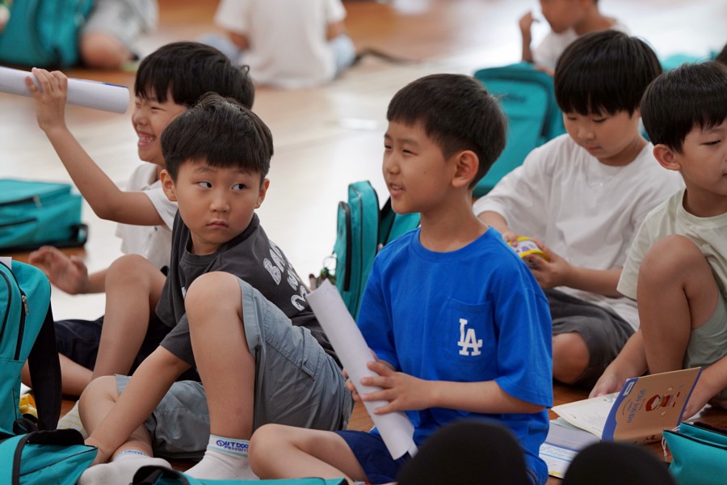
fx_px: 3211
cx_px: 364
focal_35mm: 159
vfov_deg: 8.6
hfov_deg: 12.9
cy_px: 242
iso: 1250
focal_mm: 159
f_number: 4
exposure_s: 1/160
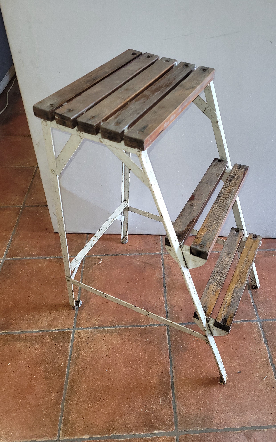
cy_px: 222
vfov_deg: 66.5
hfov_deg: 44.3
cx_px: 163
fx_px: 337
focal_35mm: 28
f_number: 1.8
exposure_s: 1/50
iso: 100
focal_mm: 5.4
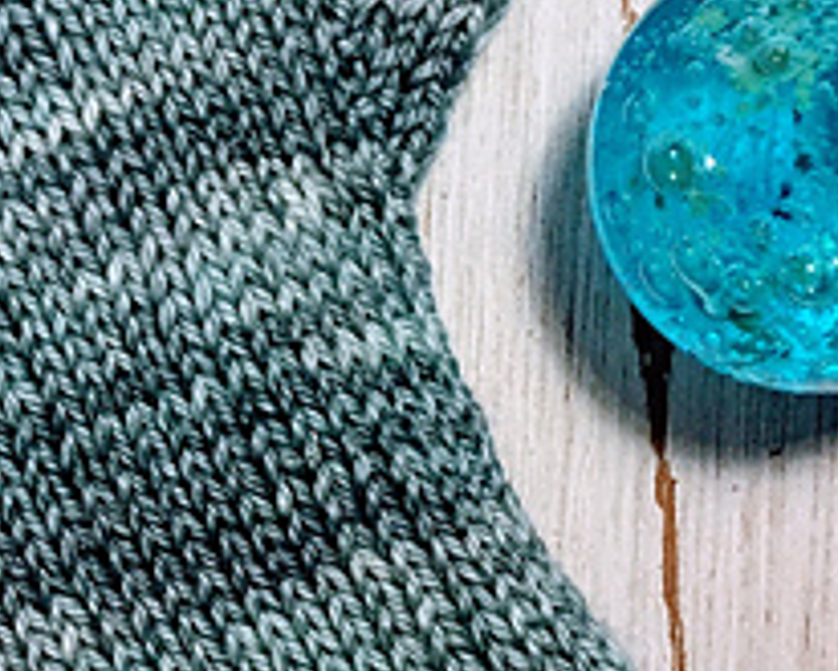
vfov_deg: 17.4
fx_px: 2184
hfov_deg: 21.1
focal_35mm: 88
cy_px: 195
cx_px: 45
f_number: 2.2
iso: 50
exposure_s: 1/30
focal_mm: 4.15
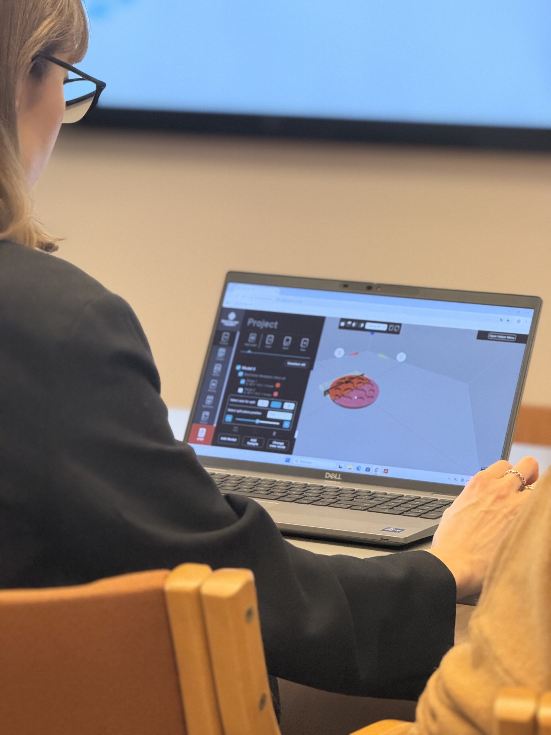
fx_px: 2547
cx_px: 276
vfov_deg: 16.4
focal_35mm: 120
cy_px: 368
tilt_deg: -4.6
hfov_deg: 12.3
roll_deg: -3.3
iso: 640
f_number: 2.8
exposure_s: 1/181
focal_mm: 15.66
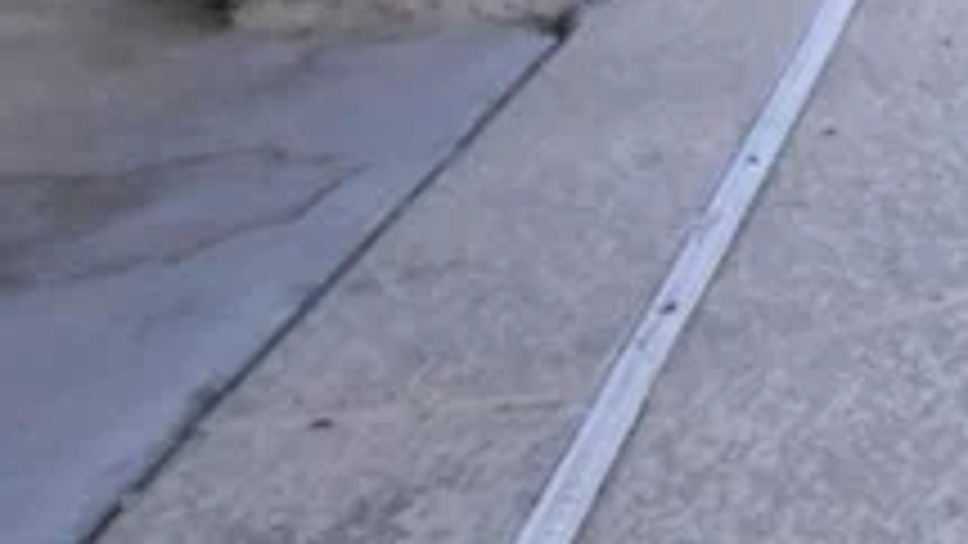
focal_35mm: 86
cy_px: -632
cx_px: 1747
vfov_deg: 12.1
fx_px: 2214
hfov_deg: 18.9
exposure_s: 1/4000
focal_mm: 11.5
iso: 4000
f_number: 4.8
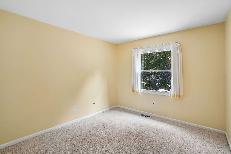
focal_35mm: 16
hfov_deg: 96.7
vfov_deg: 73.7
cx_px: 116
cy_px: 77
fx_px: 103
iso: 400
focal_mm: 16
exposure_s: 1/25
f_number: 8
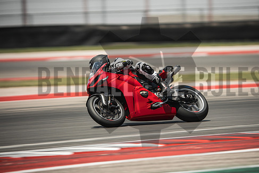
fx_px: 2569
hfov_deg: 5.8
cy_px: 82
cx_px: 150
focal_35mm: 357
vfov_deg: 3.9
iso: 160
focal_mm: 200
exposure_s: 1/250
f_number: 2
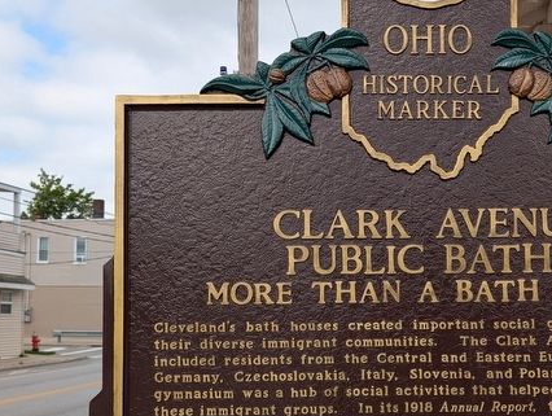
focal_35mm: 45
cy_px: 286
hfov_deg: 40.9
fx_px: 719
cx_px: 408
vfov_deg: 31.9
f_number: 1.68
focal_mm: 6.9
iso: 23
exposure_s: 1/709
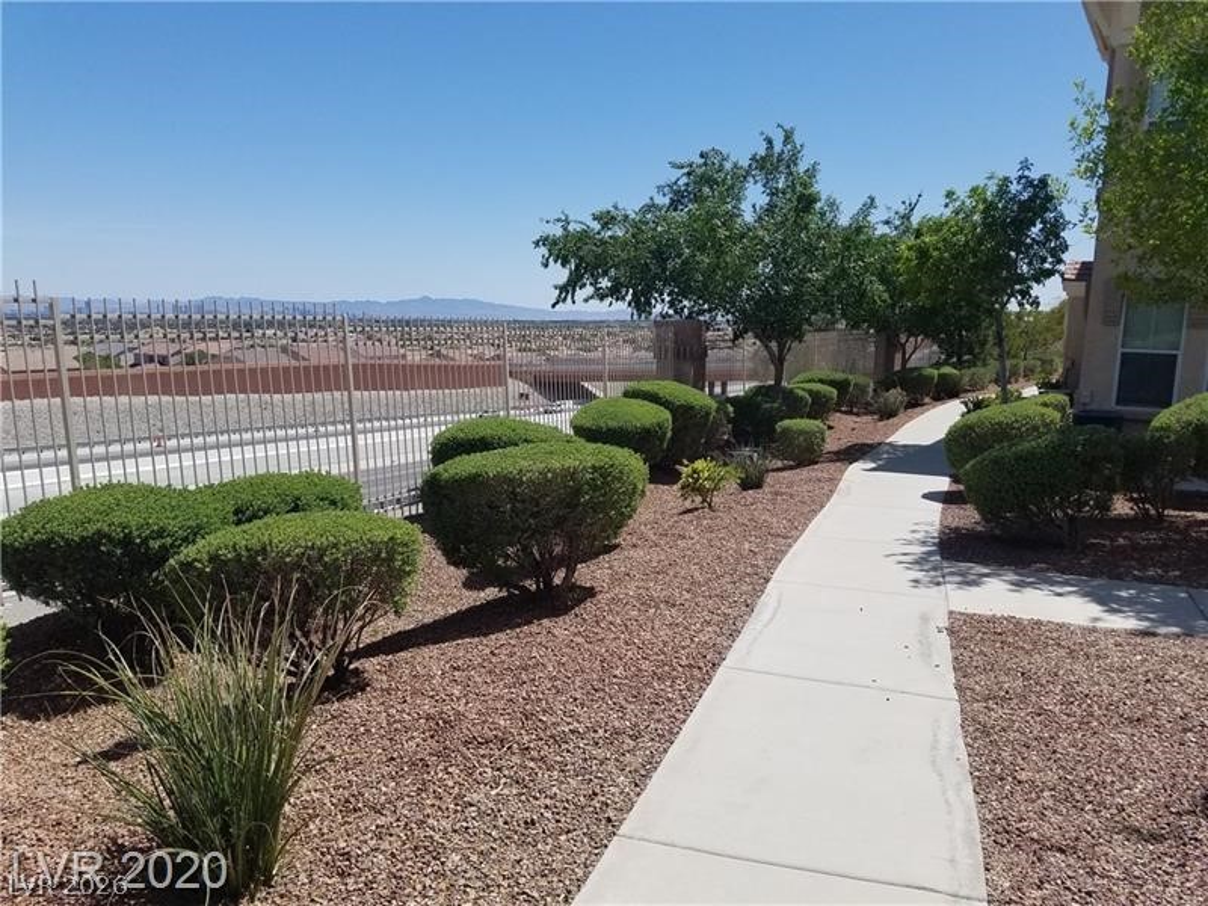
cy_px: 453
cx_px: 604
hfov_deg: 67.3
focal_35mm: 26
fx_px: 907
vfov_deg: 53.1
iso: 50
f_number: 1.7
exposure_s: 1/4240
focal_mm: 4.2
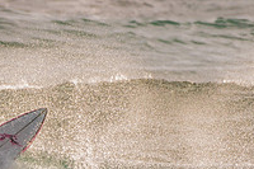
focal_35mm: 1779
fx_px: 12541
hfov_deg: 1.2
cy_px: 188
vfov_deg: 0.8
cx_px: -104
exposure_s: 1/2000
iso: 140
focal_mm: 500
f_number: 5.6
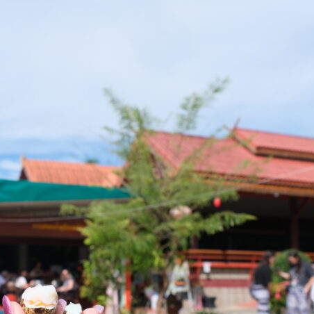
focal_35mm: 52
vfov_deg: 32.3
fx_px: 534
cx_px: 89
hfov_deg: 32.3
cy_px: 226
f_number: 5.6
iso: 250
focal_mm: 18
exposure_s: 1/640
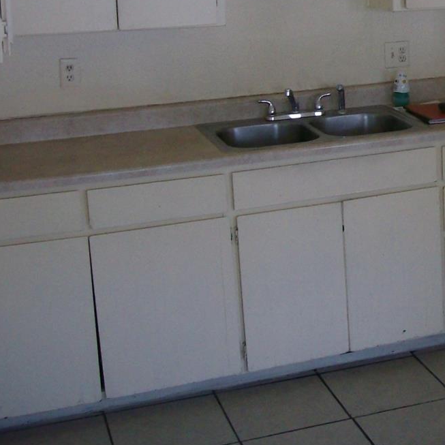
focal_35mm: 71
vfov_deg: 24.0
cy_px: 90
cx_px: 465
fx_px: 1033
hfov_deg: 23.1
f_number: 2.8
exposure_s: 1/40
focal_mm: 5.8
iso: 145
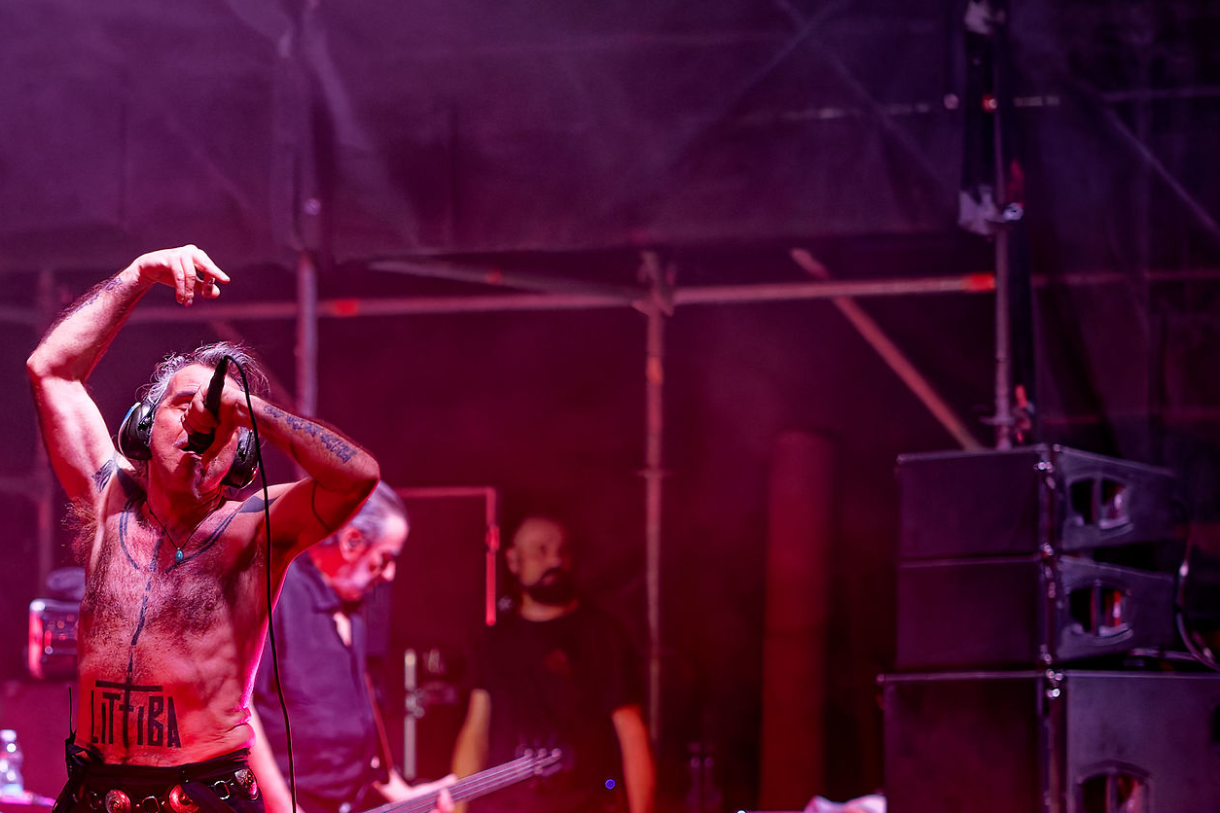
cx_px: 270
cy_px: 644
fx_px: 8234
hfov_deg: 8.5
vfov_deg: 5.7
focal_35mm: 243
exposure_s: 1/320
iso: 2500
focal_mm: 85
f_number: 1.8
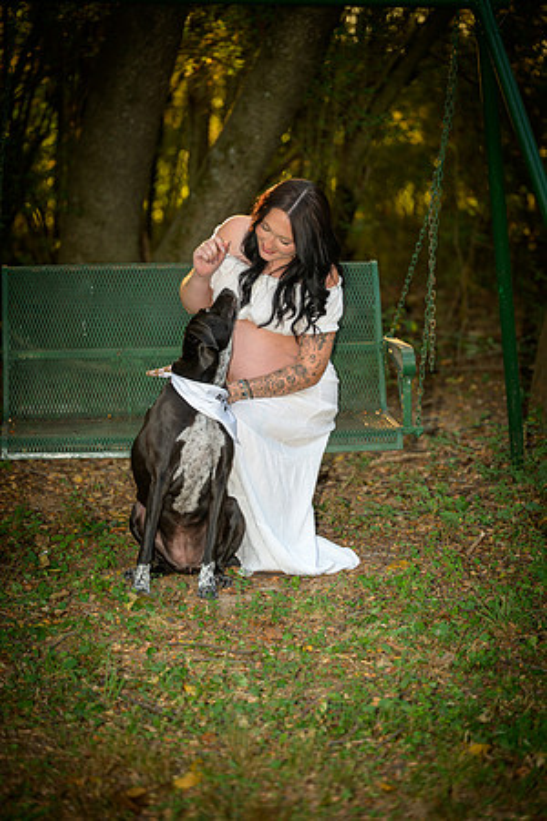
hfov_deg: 13.0
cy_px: 410
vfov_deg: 19.5
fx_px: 2393
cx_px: 274
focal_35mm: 105
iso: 200
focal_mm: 105
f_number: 3.3
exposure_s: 1/60
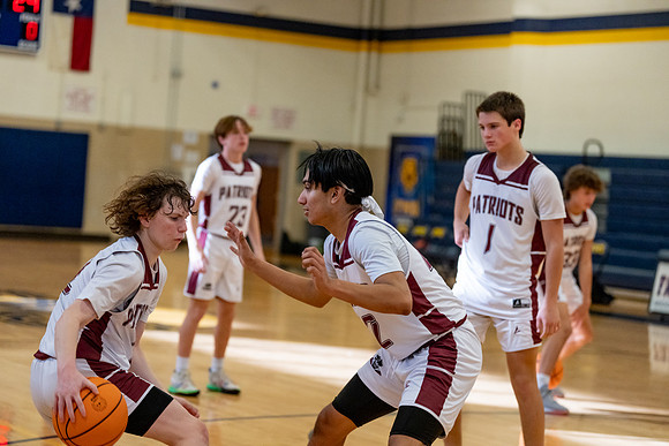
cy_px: 223
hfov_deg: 21.2
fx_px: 1784
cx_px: 334
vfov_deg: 14.3
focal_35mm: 96
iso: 5000
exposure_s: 1/1000
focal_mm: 96
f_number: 2.8
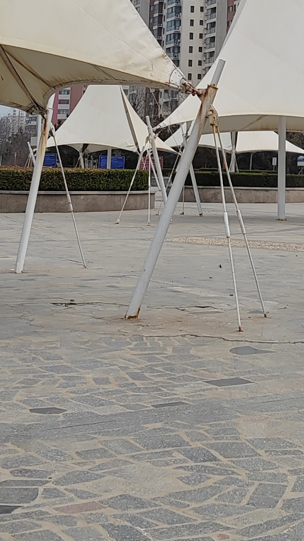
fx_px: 1304
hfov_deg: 13.2
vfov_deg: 22.0
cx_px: 264
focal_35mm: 91
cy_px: -75
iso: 100
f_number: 1.9
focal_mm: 5.52
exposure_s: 1/3300
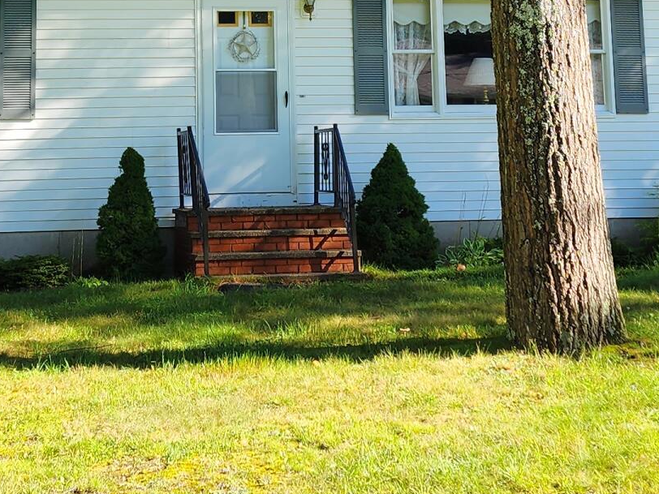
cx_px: 273
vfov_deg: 16.7
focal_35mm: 85
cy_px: -70
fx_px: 1618
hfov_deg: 23.0
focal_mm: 6.4
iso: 12
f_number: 1.8
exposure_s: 1/233
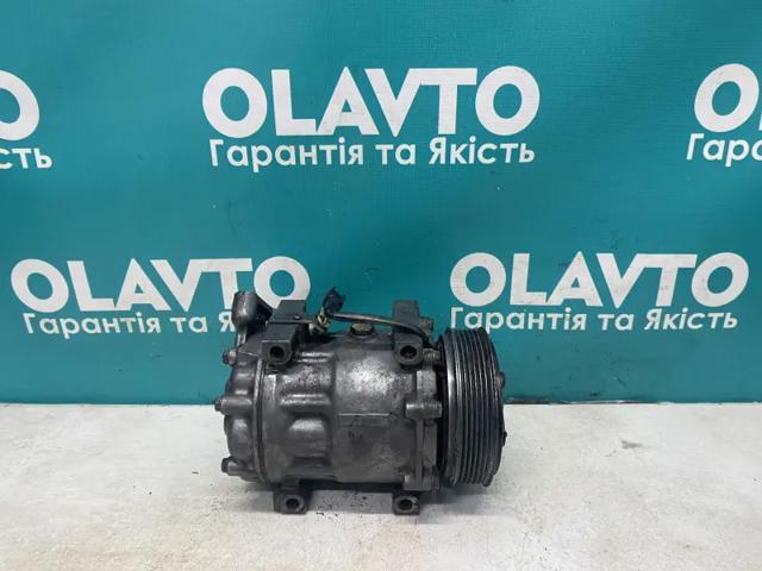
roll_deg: +0.6
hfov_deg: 67.3
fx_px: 572
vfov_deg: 53.1
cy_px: 286
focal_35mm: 26
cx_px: 381
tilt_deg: -22.8
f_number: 1.8
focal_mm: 4.25
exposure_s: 1/50
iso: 80
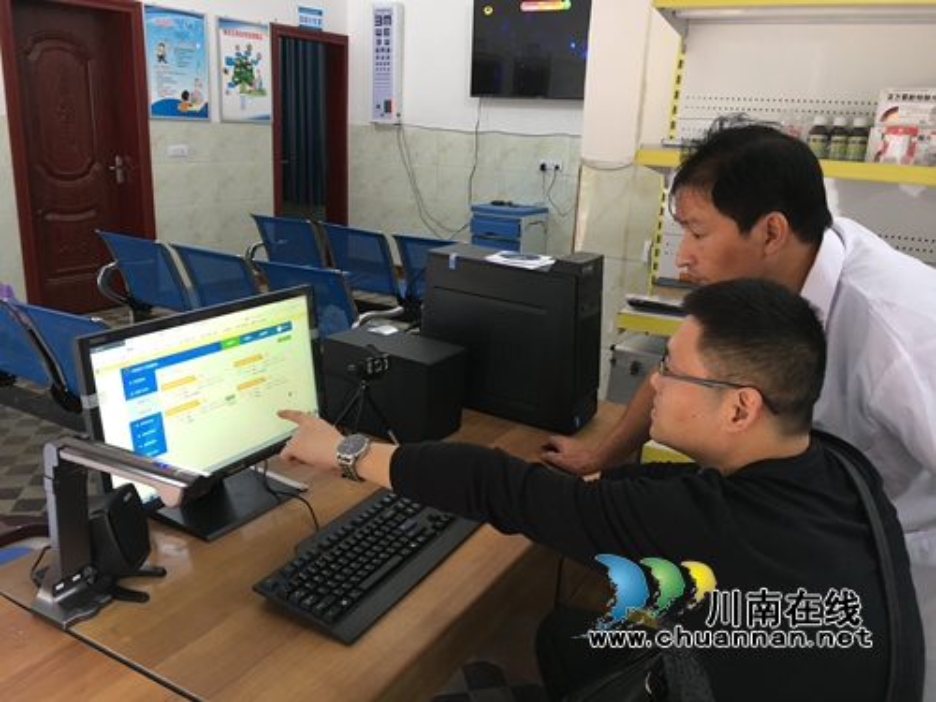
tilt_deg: -17.4
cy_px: 351
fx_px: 784
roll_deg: -3.1
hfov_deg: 61.7
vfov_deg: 48.2
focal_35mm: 29
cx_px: 468
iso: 125
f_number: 2.2
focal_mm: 4.15
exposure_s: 1/33
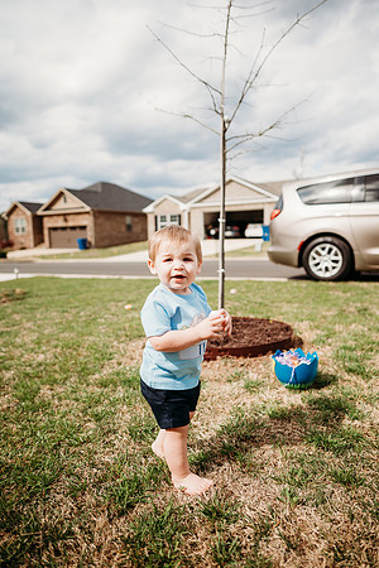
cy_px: 284
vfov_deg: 73.7
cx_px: 190
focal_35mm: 24
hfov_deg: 53.1
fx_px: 379
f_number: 2.2
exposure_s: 1/2000
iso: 100
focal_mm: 24
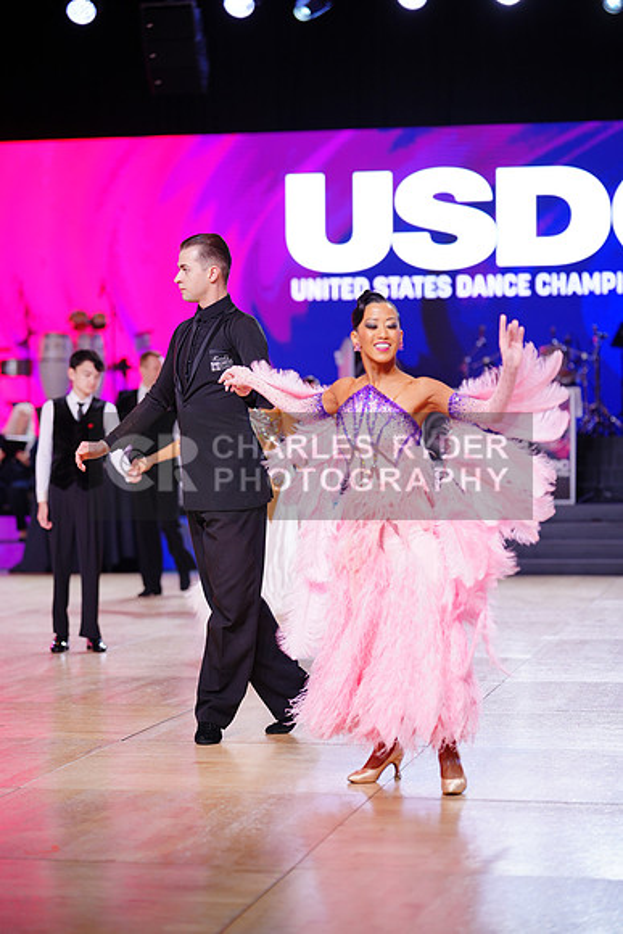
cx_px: 312
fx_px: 2127
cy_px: 467
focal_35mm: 82
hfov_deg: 16.7
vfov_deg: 24.8
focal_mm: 82
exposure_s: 1/500
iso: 320
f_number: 2
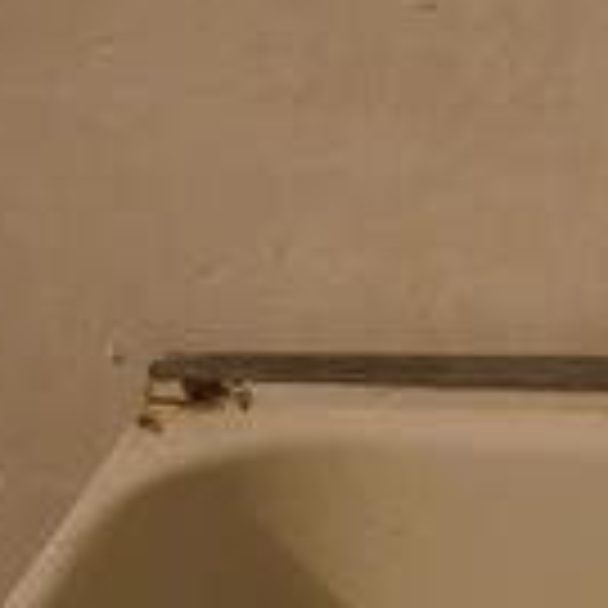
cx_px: 824
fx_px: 3319
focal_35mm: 167
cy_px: 518
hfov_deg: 10.2
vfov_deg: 10.4
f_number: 5.6
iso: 12800
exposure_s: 1/160
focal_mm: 49
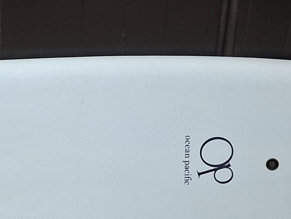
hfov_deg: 19.7
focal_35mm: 95
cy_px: 142
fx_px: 799
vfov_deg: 15.5
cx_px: -36
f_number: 1.8
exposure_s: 1/100
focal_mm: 5.54
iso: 250
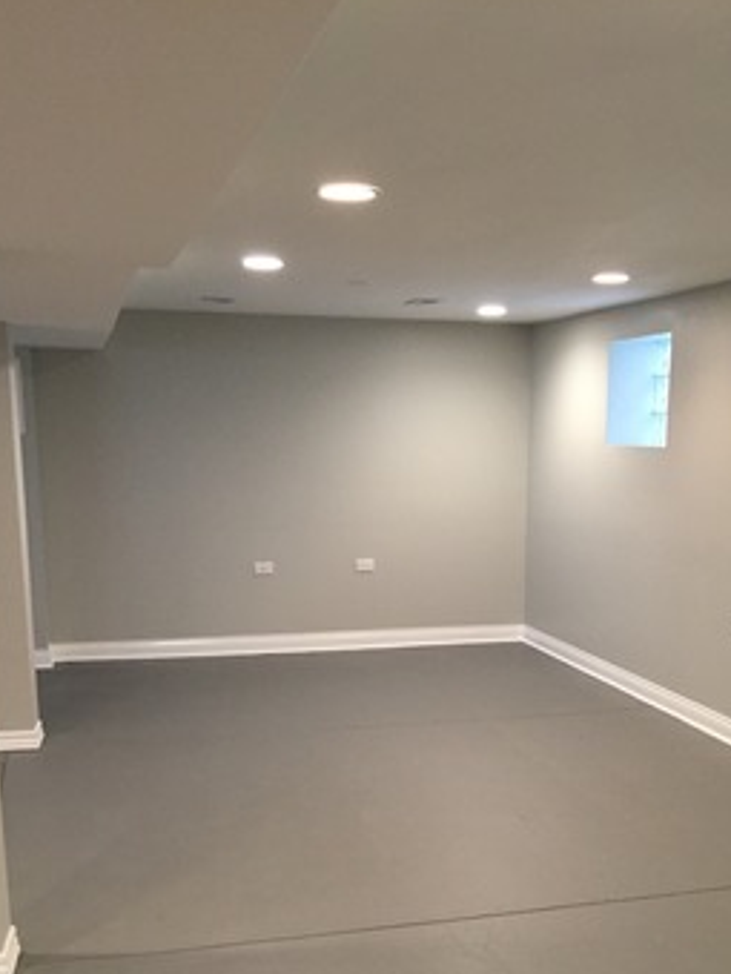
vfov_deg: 44.9
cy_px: 673
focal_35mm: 41
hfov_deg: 35.0
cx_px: 430
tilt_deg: -11.0
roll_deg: +0.0
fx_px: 1154
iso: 125
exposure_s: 1/30
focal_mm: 4.15
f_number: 2.2
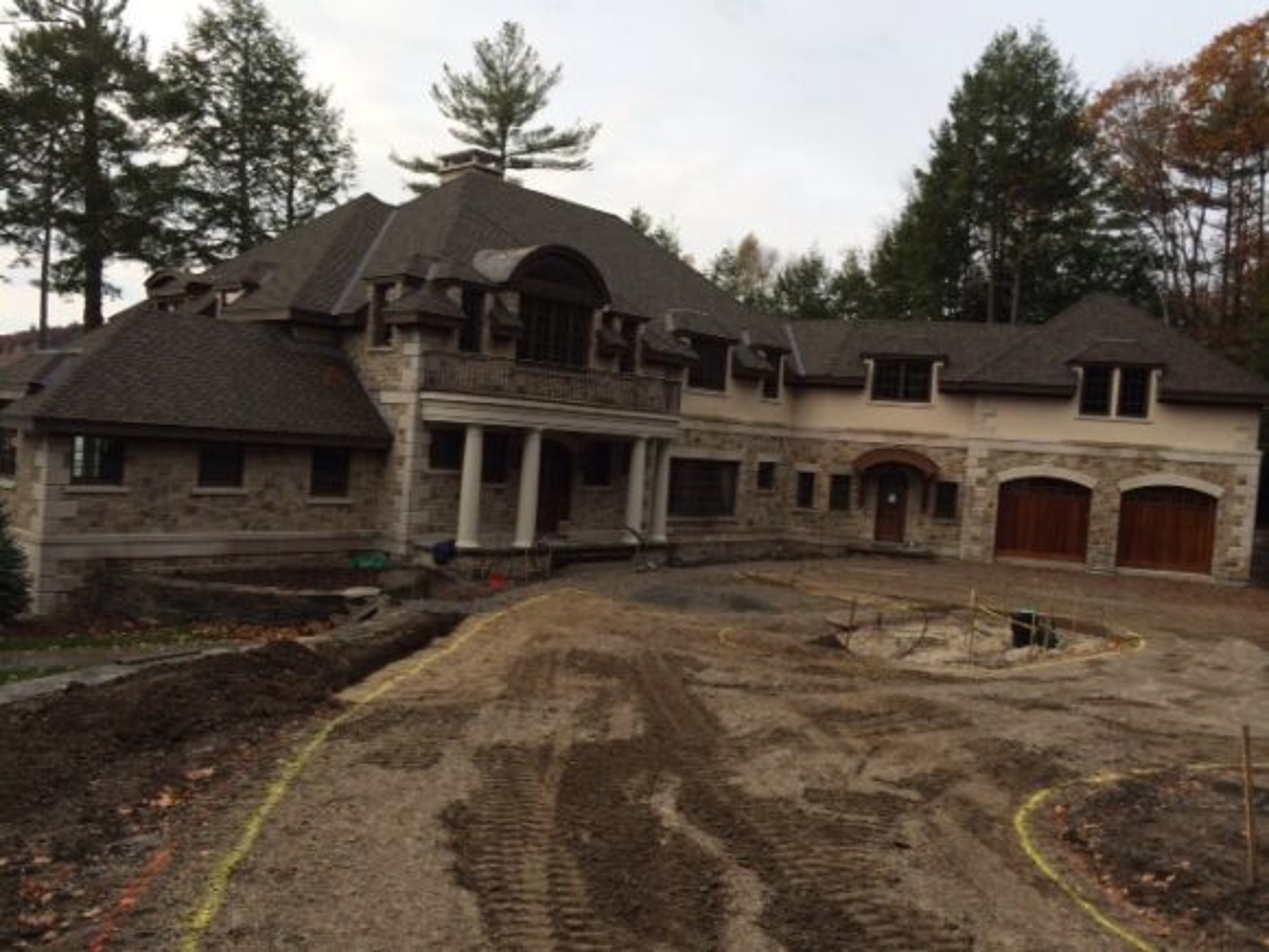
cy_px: 476
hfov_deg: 60.0
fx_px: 1100
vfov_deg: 46.8
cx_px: 634
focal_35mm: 30
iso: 32
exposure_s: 1/695
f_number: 2.2
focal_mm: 4.12
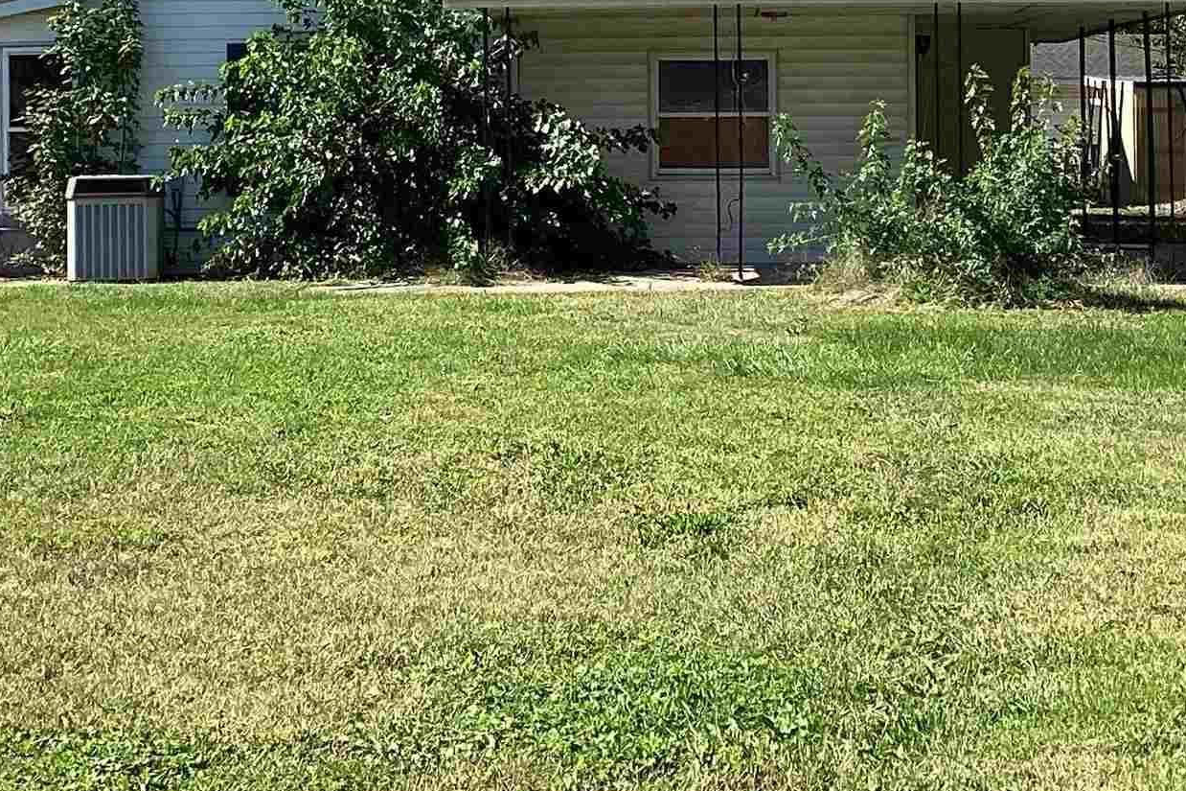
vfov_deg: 16.8
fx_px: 2635
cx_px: 593
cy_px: 69
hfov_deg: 25.4
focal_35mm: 80
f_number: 2.4
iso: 25
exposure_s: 1/959
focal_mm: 3.3
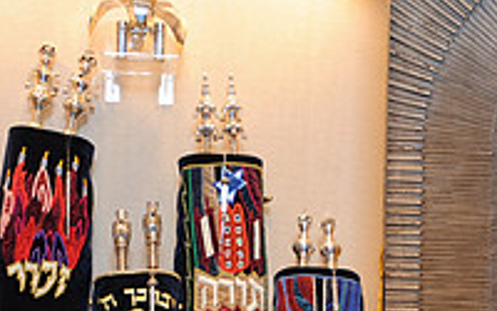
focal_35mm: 112
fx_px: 1517
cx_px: 261
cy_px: 463
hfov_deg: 18.6
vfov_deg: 11.2
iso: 500
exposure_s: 1/50
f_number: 3.5
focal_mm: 38
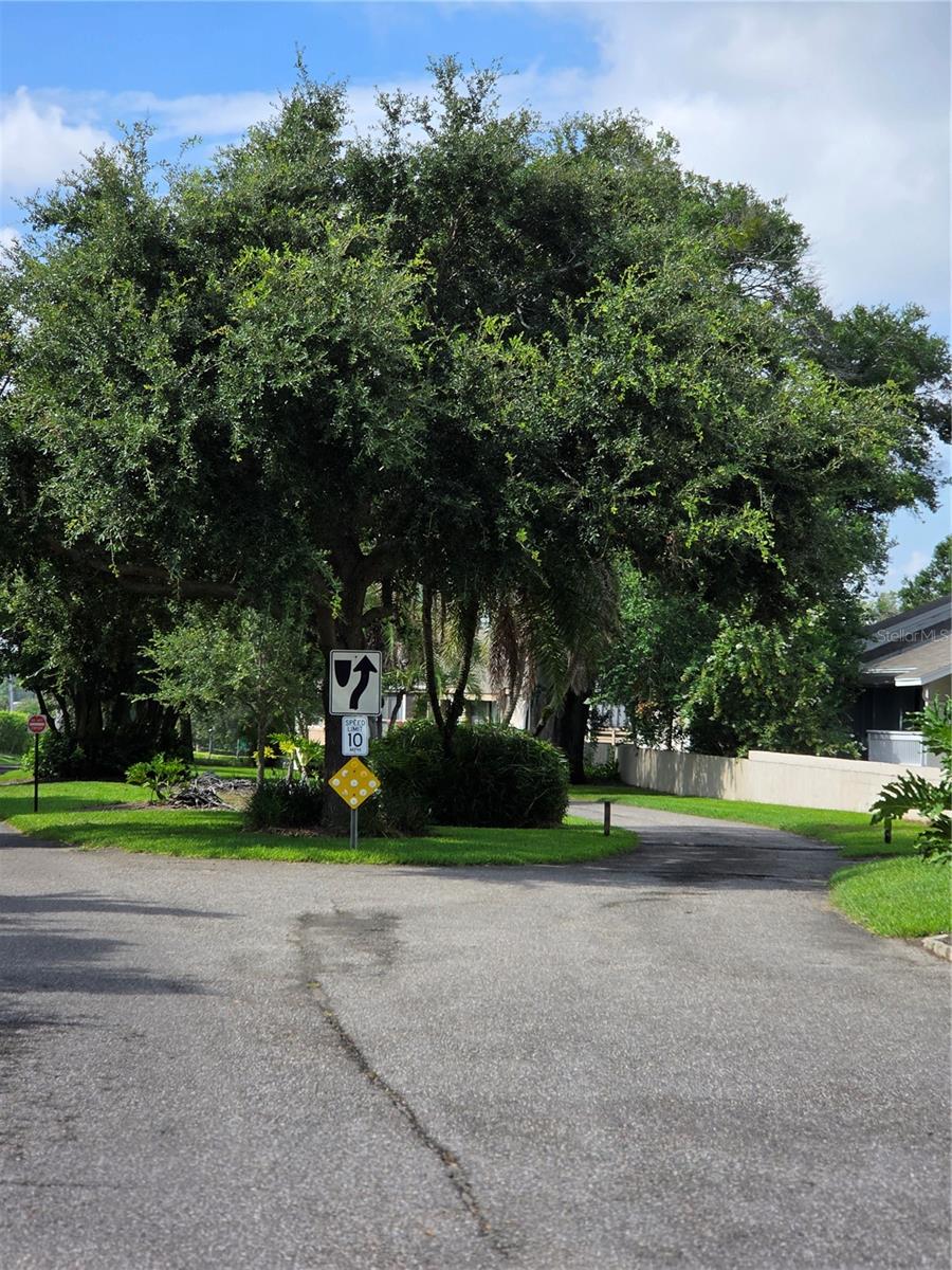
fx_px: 2530
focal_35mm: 69
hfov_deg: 21.3
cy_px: 635
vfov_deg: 28.2
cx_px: 476
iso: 25
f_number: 2.4
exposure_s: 1/850
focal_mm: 7
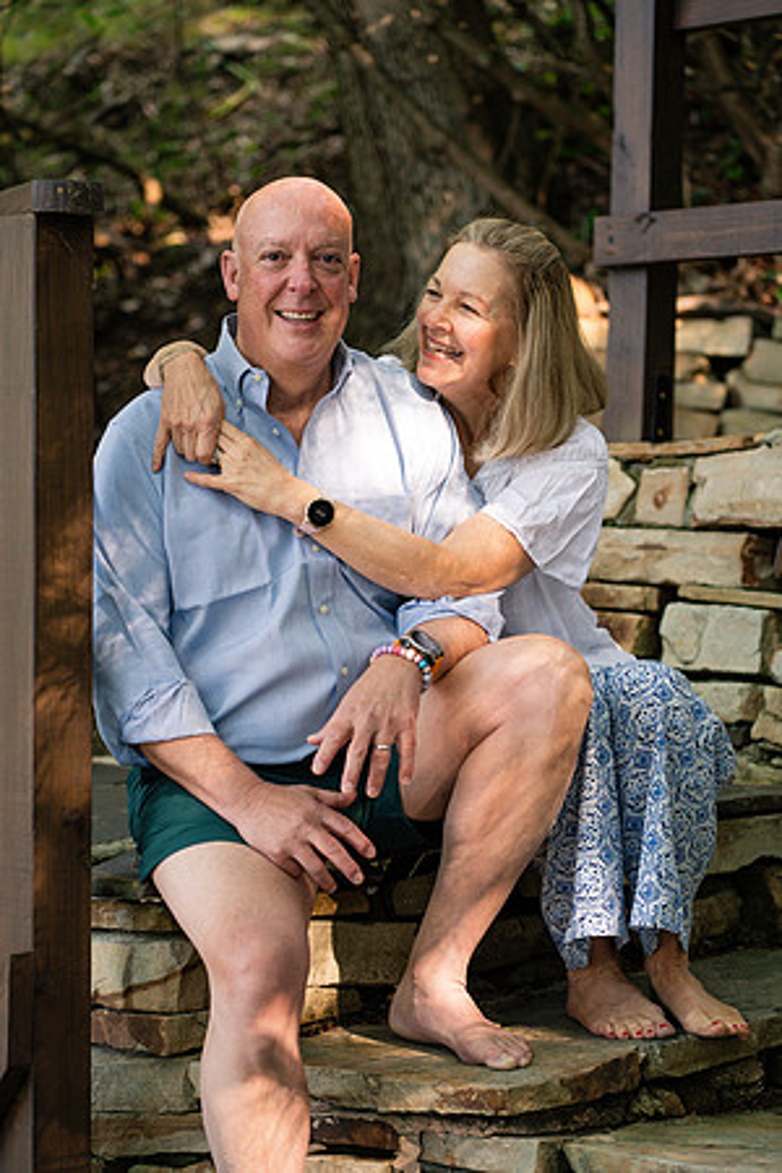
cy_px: 586
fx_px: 2769
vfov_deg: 23.9
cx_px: 391
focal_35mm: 85
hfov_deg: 16.1
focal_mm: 85
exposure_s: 1/400
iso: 500
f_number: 3.2
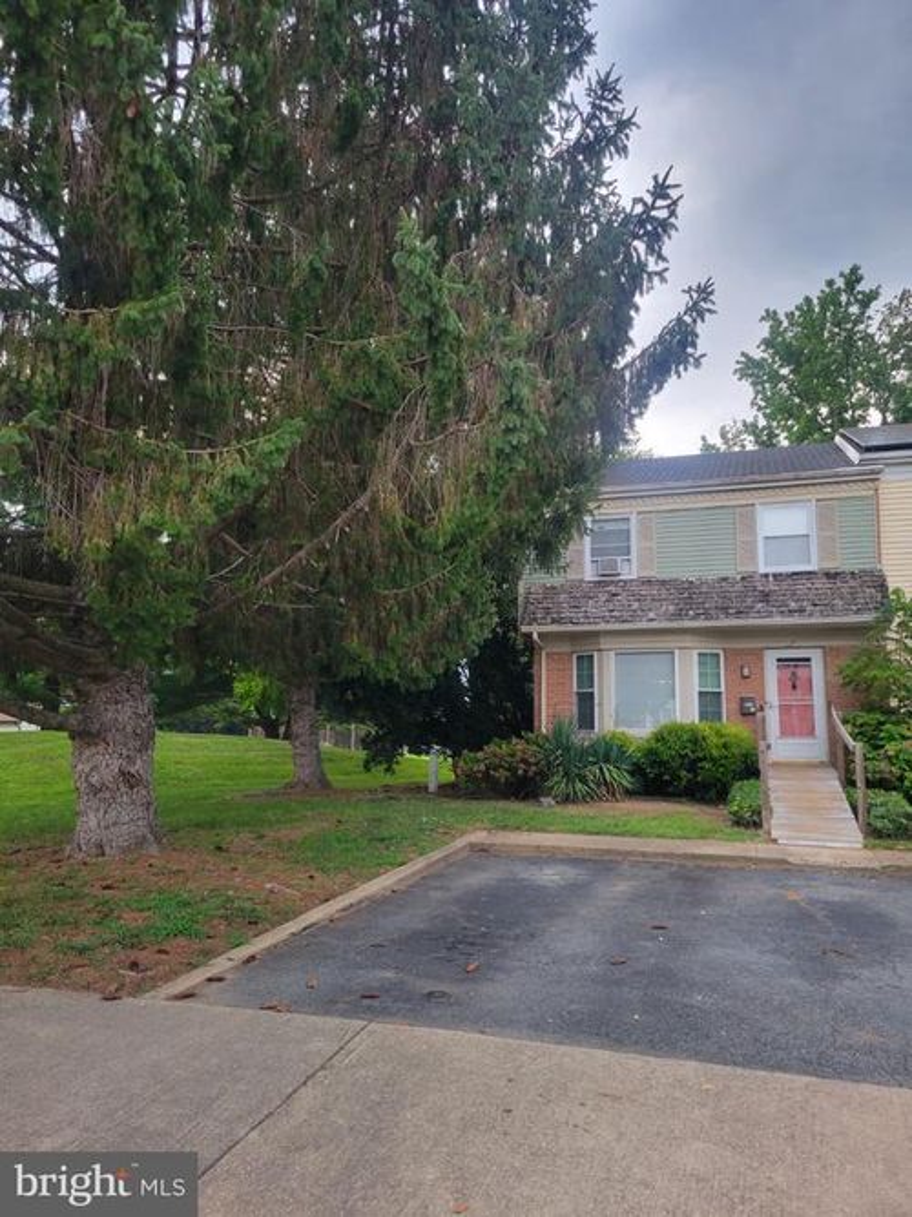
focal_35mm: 26
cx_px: 456
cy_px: 608
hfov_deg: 53.0
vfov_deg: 67.3
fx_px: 914
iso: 100
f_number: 1.8
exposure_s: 1/120
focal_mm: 5.4
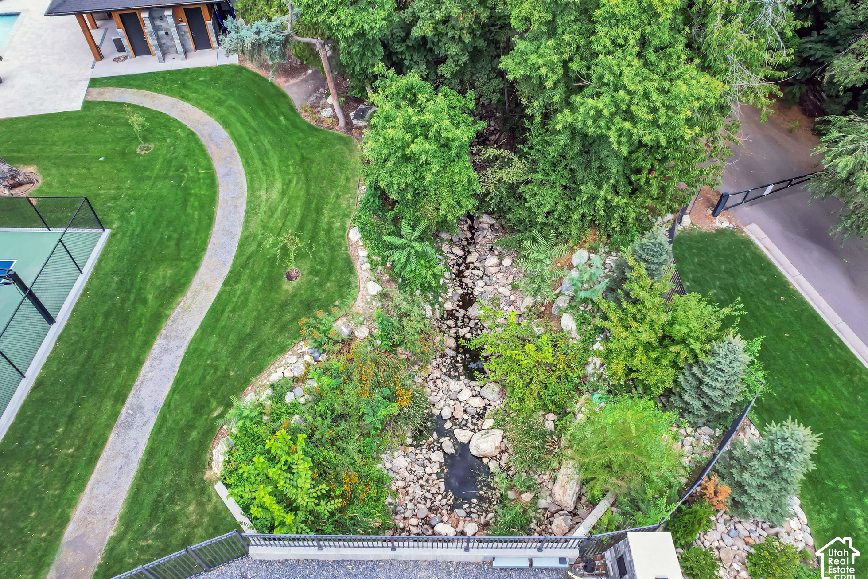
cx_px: 420
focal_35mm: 23
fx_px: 555
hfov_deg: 76.1
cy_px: 286
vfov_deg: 55.1
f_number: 2.8
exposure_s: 1/80
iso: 130
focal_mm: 8.38
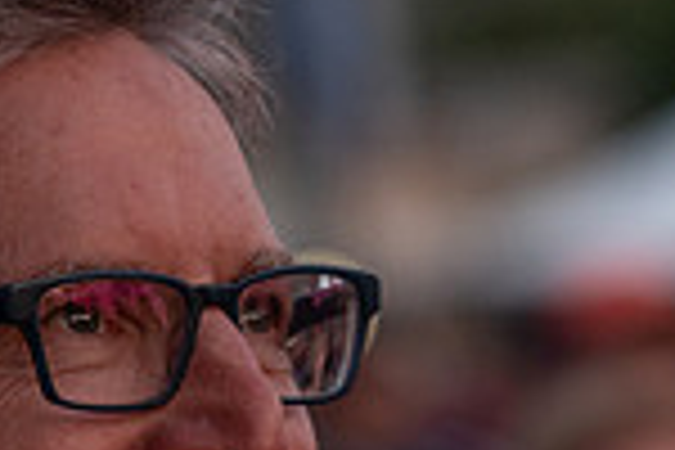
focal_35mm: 347
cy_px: 520
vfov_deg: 4.0
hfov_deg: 5.9
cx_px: -184
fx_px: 6506
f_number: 2.8
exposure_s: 1/100
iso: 800
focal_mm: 90
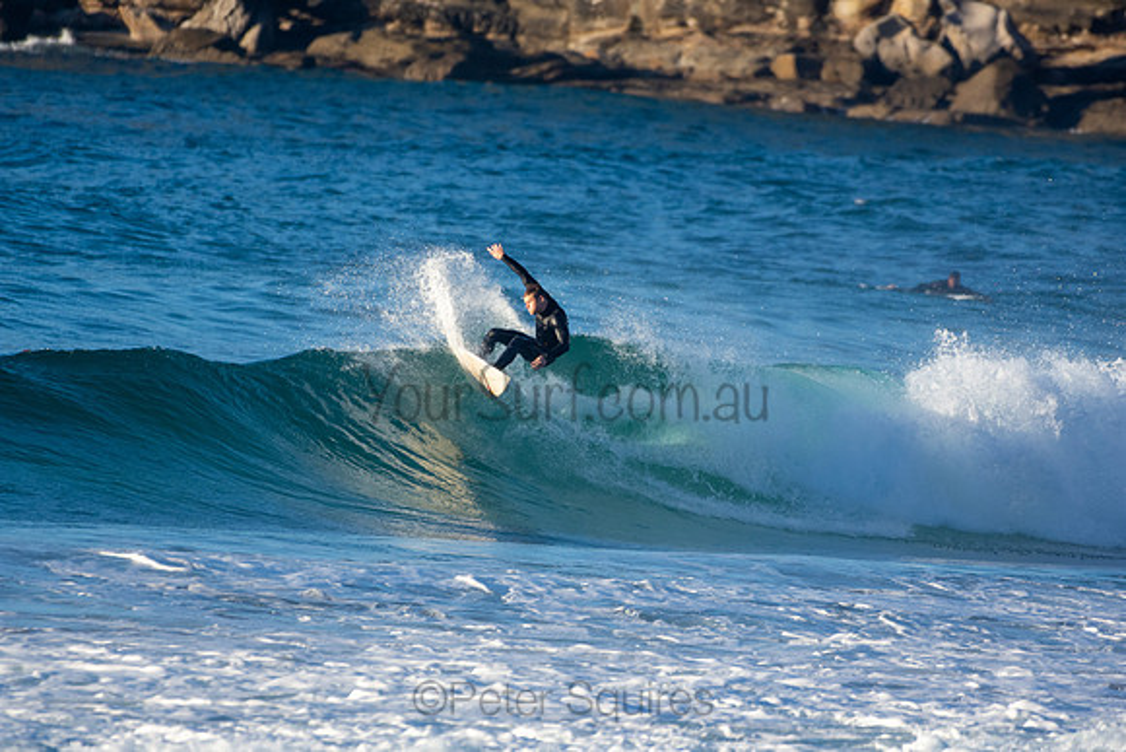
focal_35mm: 750
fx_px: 23463
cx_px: 563
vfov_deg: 1.8
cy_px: 376
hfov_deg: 2.7
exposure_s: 1/1250
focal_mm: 500
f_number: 5.6
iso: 400
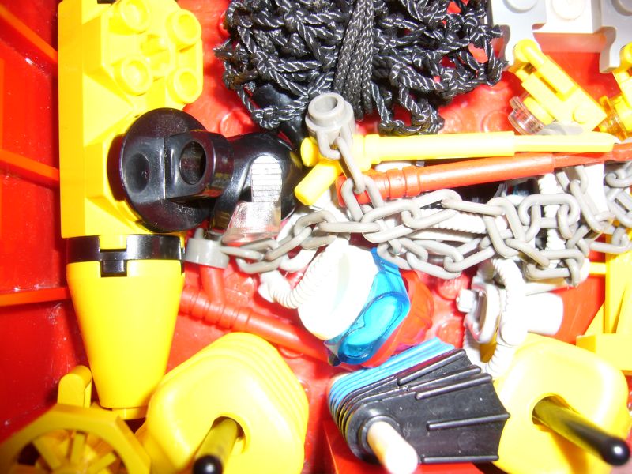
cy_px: 237
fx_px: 639
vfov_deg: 40.7
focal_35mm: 35
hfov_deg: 52.6
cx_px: 316
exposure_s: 1/60
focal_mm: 5.8
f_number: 2.8
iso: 80
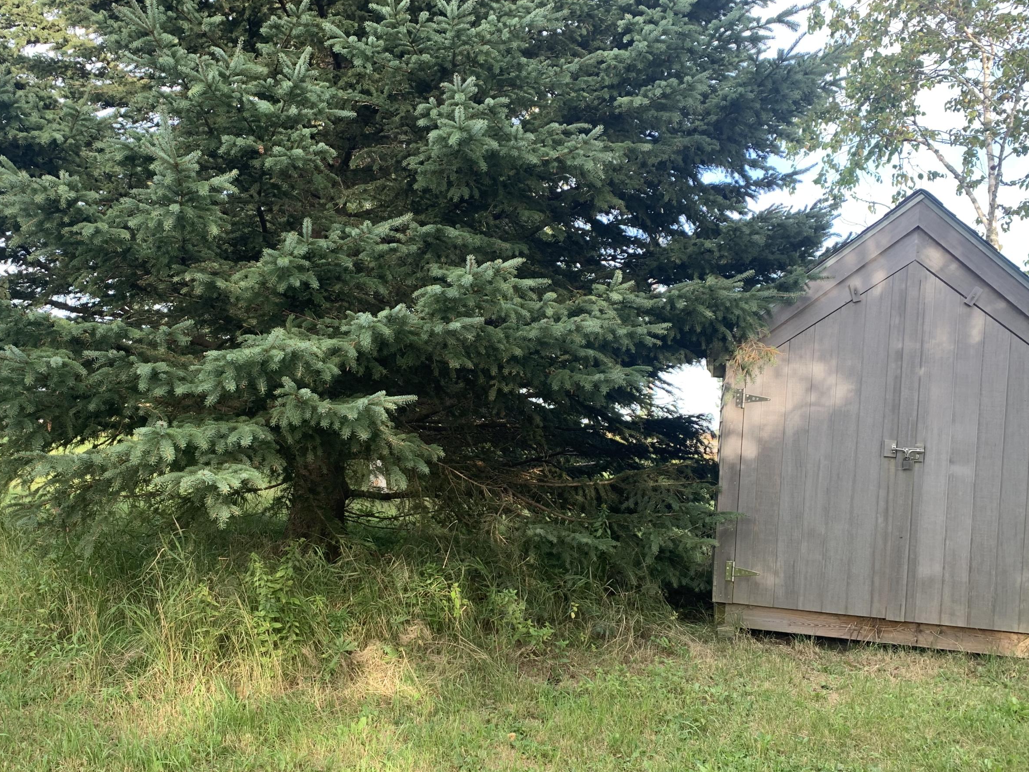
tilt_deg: +1.0
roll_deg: -3.2
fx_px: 981
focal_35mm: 33
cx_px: 475
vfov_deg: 42.8
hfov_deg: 55.3
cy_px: 449
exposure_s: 1/122
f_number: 1.8
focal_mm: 4.25
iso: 32
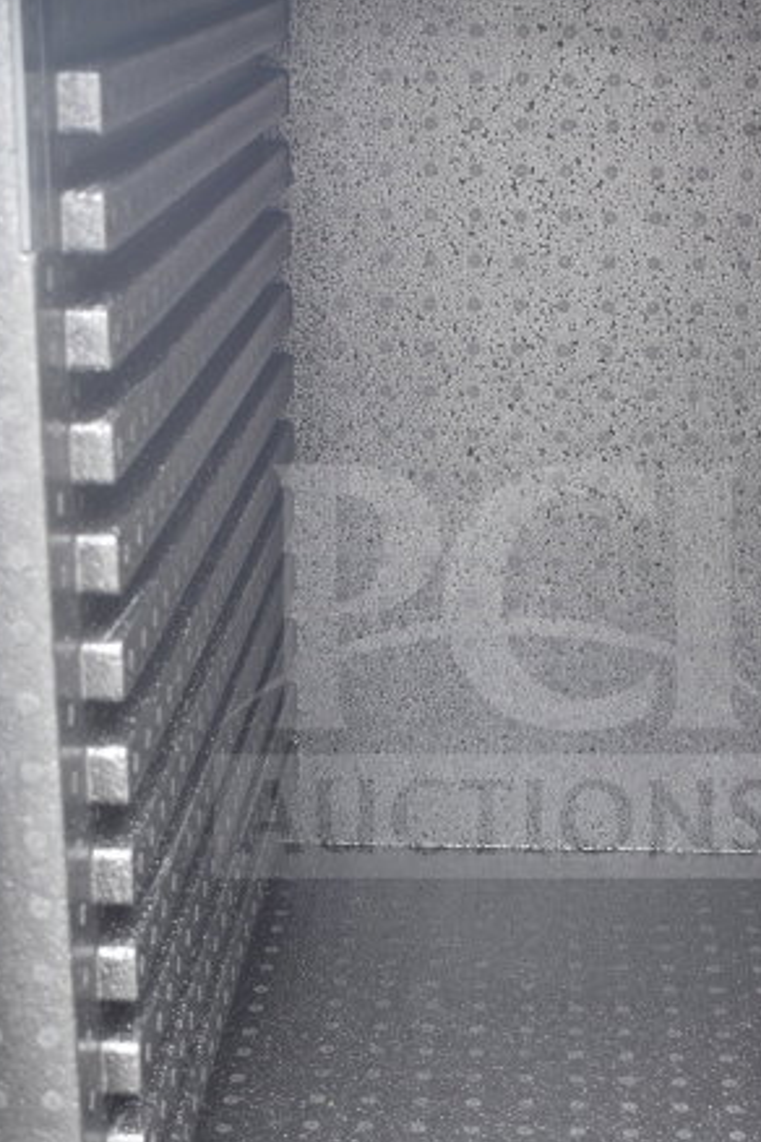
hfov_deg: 18.9
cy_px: 671
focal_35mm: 72
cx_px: 506
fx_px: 2284
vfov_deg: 28.0
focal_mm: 23
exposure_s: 1/40
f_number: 3.8
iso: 320
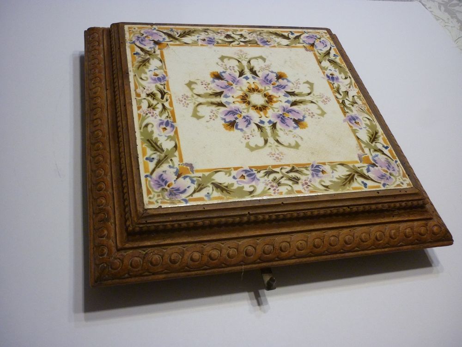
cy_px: 174
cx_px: 231
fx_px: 440
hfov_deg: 55.4
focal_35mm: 33
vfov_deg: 42.9
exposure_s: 1/30
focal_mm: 5.5
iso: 320
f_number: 2.8
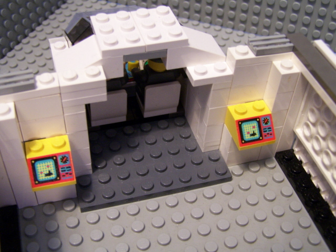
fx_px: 466
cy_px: 126
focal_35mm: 48
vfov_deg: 30.3
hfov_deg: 39.7
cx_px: 168
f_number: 3
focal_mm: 8
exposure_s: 1/4
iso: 140
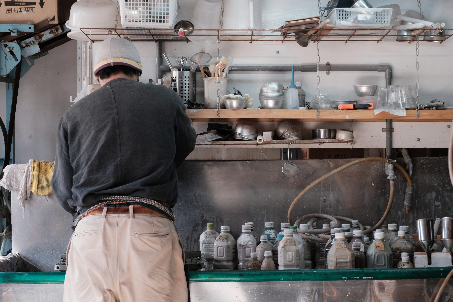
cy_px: 151
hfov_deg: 29.7
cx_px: 226
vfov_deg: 20.0
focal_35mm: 68
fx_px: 856
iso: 1000
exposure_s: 1/140
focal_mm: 45
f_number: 5.6
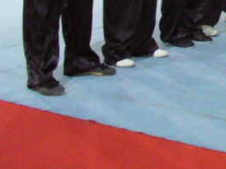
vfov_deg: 9.5
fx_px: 973
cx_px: 400
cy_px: -135
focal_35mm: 149
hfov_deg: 12.2
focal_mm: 6.1
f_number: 2.8
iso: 320
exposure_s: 1/30
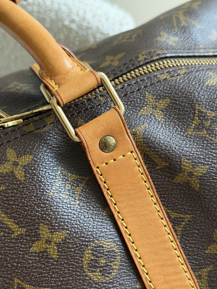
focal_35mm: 48
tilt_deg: -49.7
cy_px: 144
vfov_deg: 39.7
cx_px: 108
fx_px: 401
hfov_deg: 30.3
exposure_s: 1/58
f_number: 1.78
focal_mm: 6.76
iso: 250
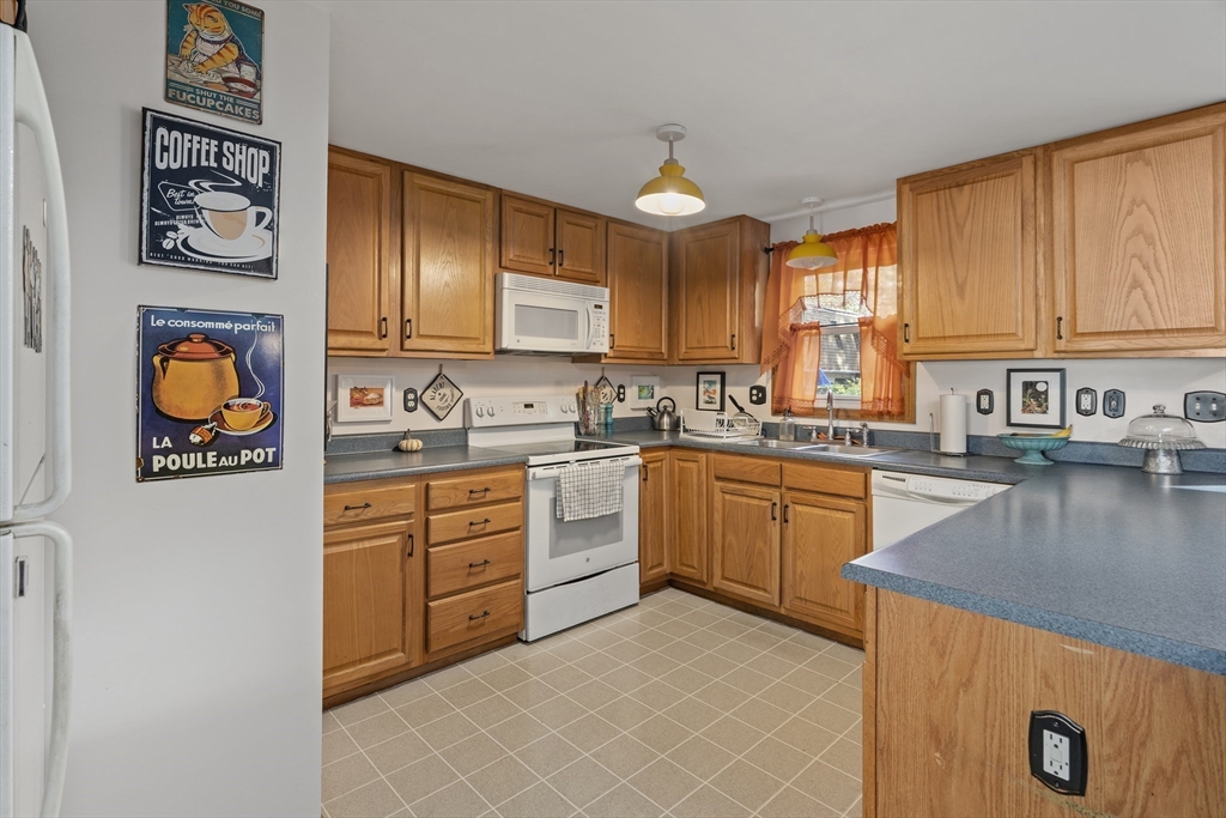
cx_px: 613
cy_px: 409
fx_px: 579
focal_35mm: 17
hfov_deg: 93.3
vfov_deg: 70.5
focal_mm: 17
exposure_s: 1.6
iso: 125
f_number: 8
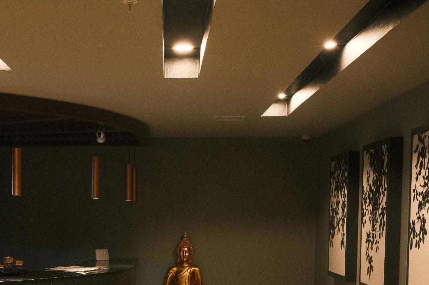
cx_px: 30
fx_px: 798
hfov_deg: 28.7
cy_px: 261
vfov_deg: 19.9
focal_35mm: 67
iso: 2500
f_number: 4
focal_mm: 23
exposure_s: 1/34
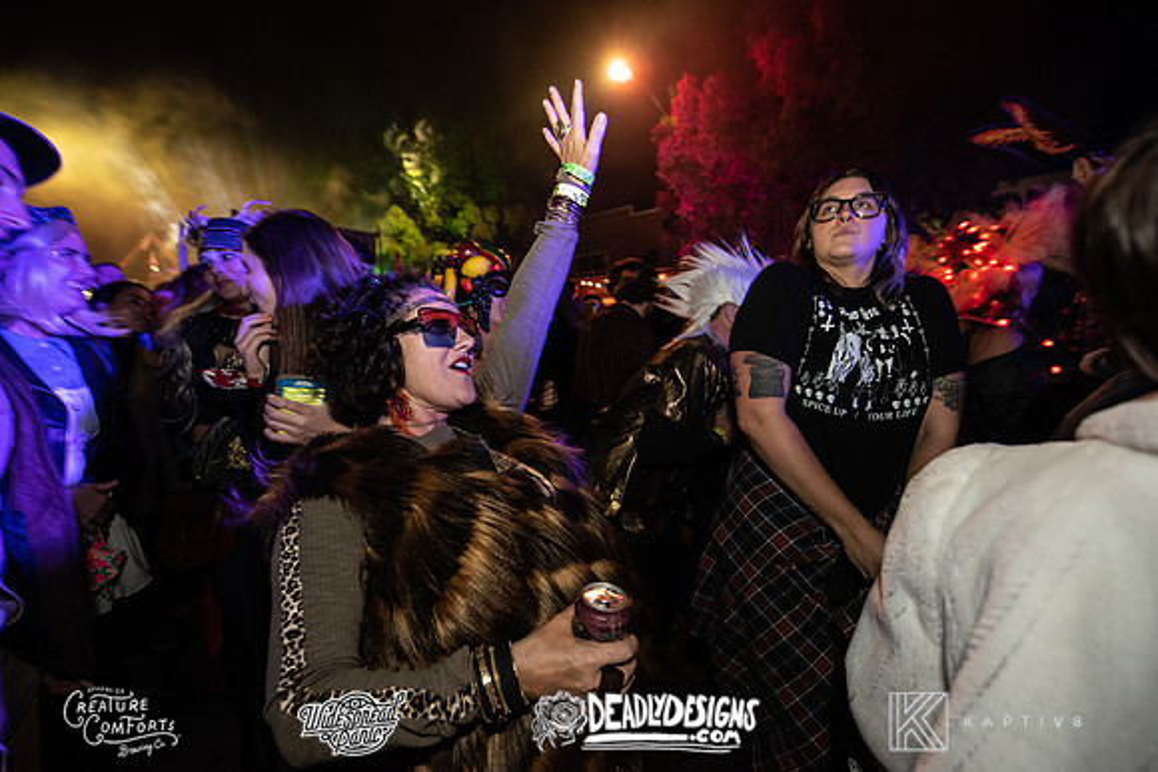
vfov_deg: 81.2
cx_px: 579
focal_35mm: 14
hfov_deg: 104.2
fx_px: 450
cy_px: 386
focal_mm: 14
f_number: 3.5
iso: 2000
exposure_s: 1/60
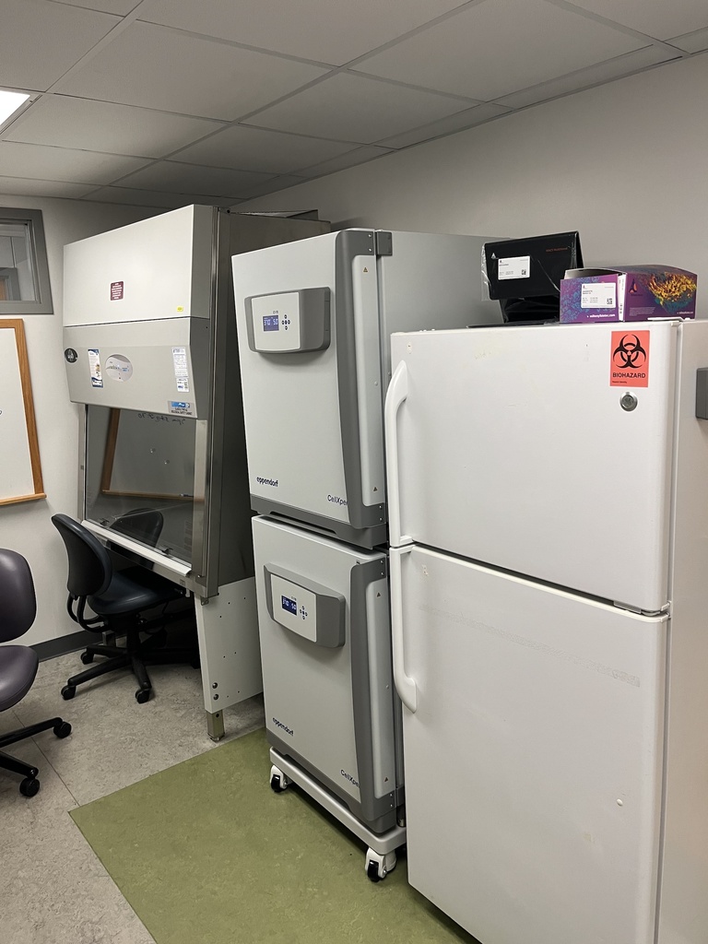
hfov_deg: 53.1
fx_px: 709
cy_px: 472
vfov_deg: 67.3
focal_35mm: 26
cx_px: 354
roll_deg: +2.1
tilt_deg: -9.1
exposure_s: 1/60
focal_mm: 5.1
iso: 100
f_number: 1.6
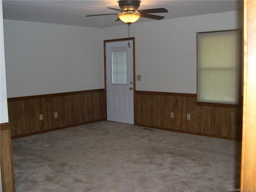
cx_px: 128
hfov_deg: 49.0
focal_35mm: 38
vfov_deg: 37.7
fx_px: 281
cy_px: 96
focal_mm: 8
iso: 186
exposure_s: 1/60
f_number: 2.8
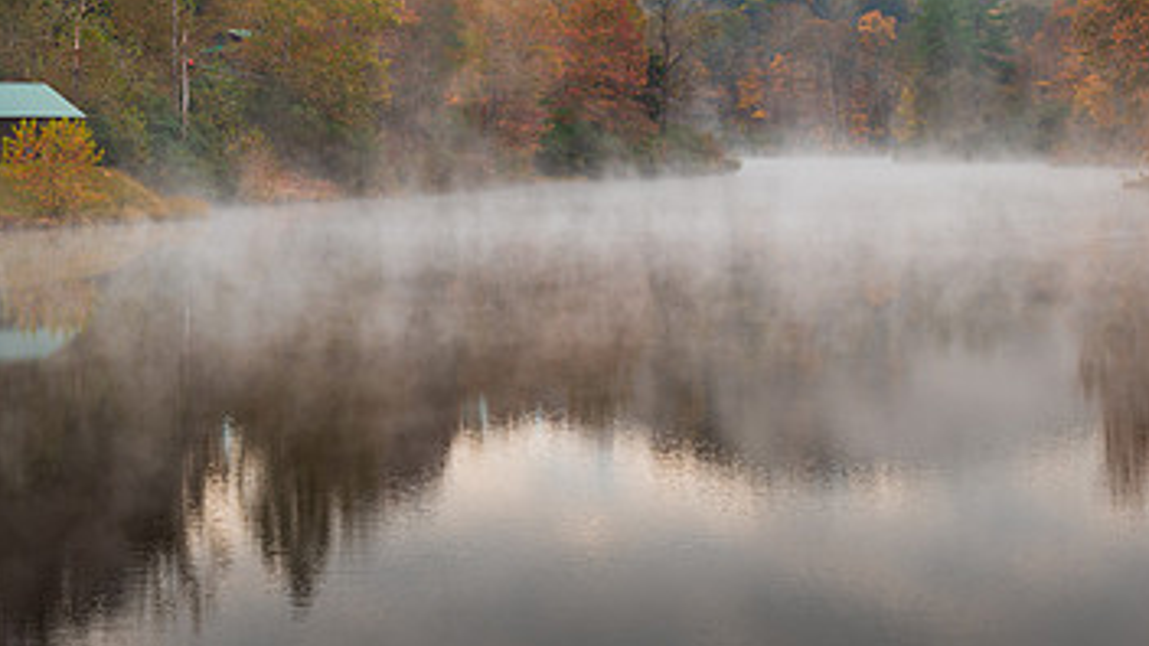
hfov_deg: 22.5
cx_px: 594
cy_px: 24
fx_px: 2894
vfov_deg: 12.6
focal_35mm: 95
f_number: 11
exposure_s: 1/4
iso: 64
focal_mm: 55
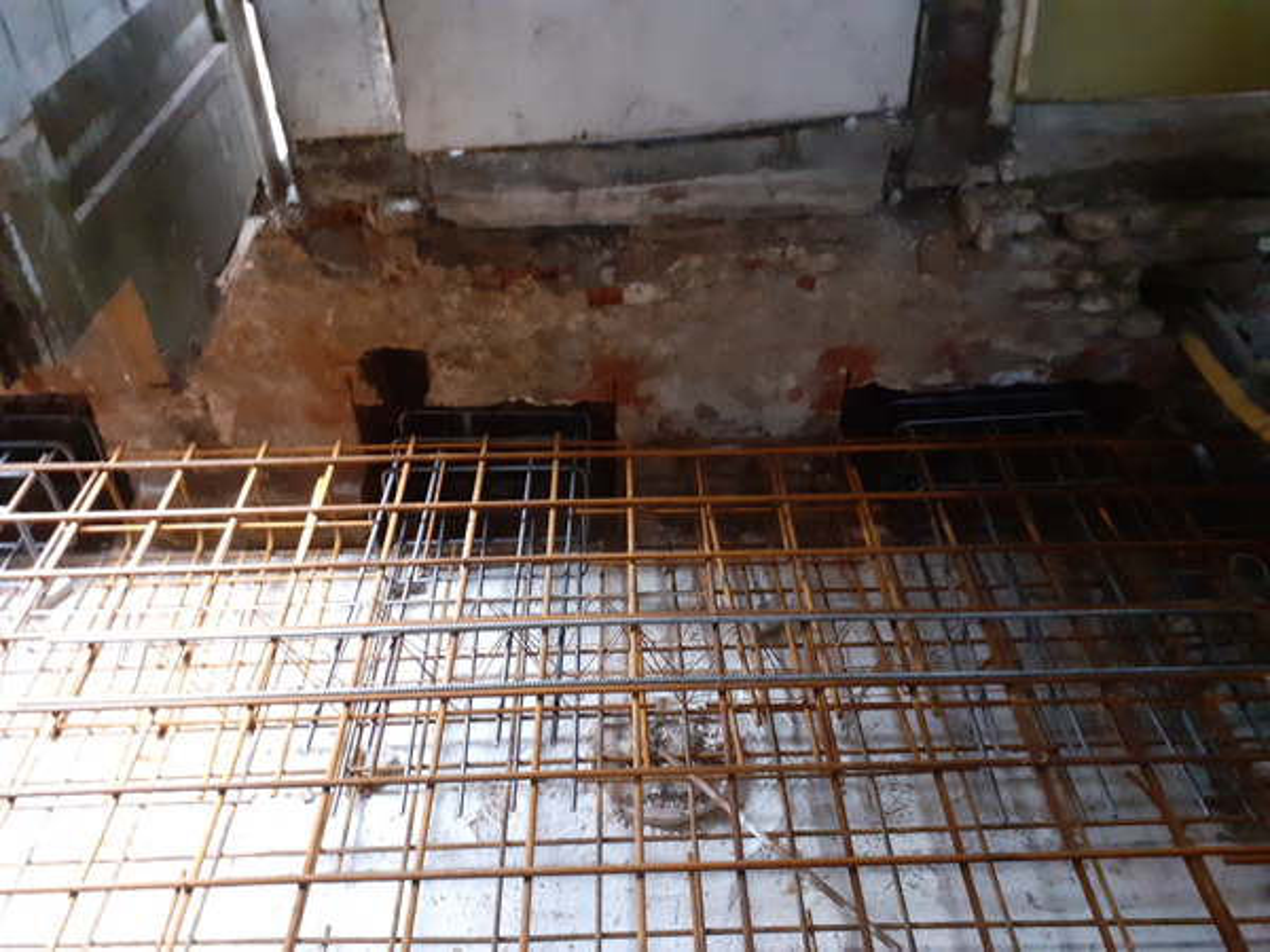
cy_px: 476
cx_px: 635
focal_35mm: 27
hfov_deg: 65.3
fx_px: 991
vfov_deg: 51.4
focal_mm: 3.6
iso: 500
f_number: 1.9
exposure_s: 1/20
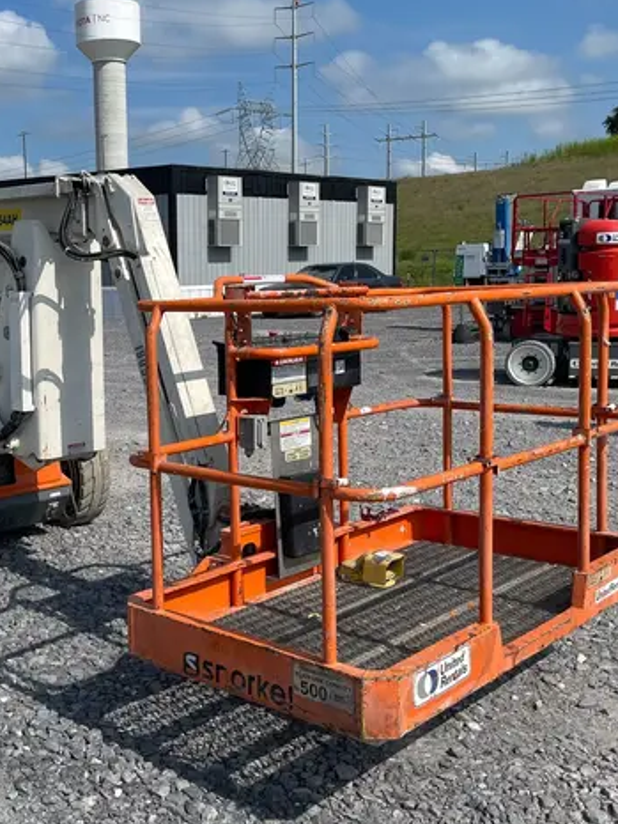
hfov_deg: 34.3
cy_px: 401
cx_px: 143
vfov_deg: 45.8
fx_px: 976
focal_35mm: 41
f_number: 1.6
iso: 32
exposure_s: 1/5291
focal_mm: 4.2
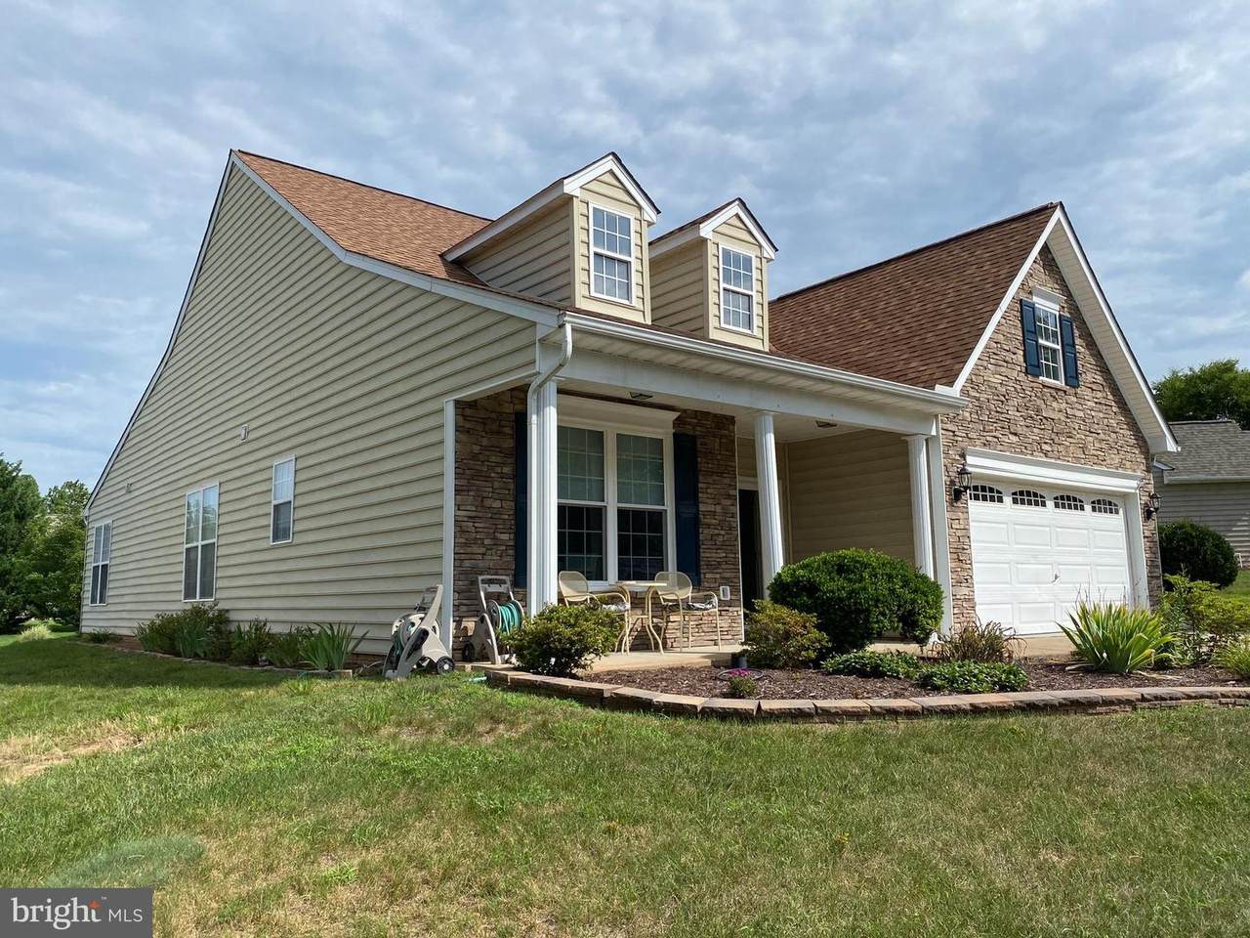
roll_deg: +0.2
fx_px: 939
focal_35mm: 26
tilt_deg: +8.5
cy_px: 469
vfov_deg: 53.1
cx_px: 625
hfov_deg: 67.3
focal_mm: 4.25
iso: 32
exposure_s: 1/4115
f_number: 1.8
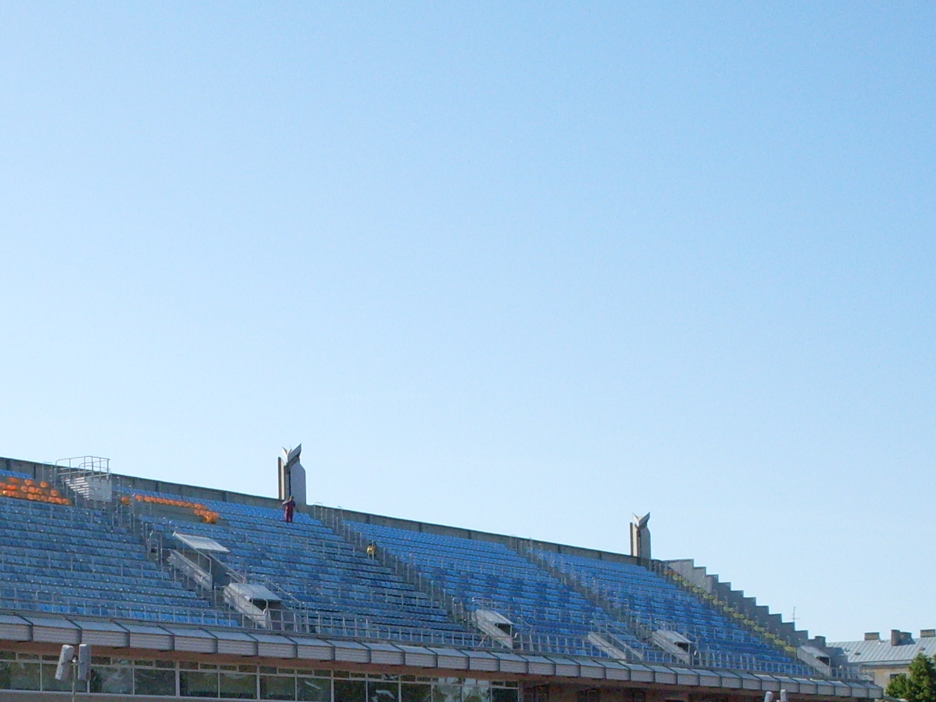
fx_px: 2271
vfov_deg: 17.0
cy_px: 766
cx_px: 197
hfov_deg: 23.0
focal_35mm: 84
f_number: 8.4
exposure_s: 1/180
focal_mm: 6.3
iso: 80
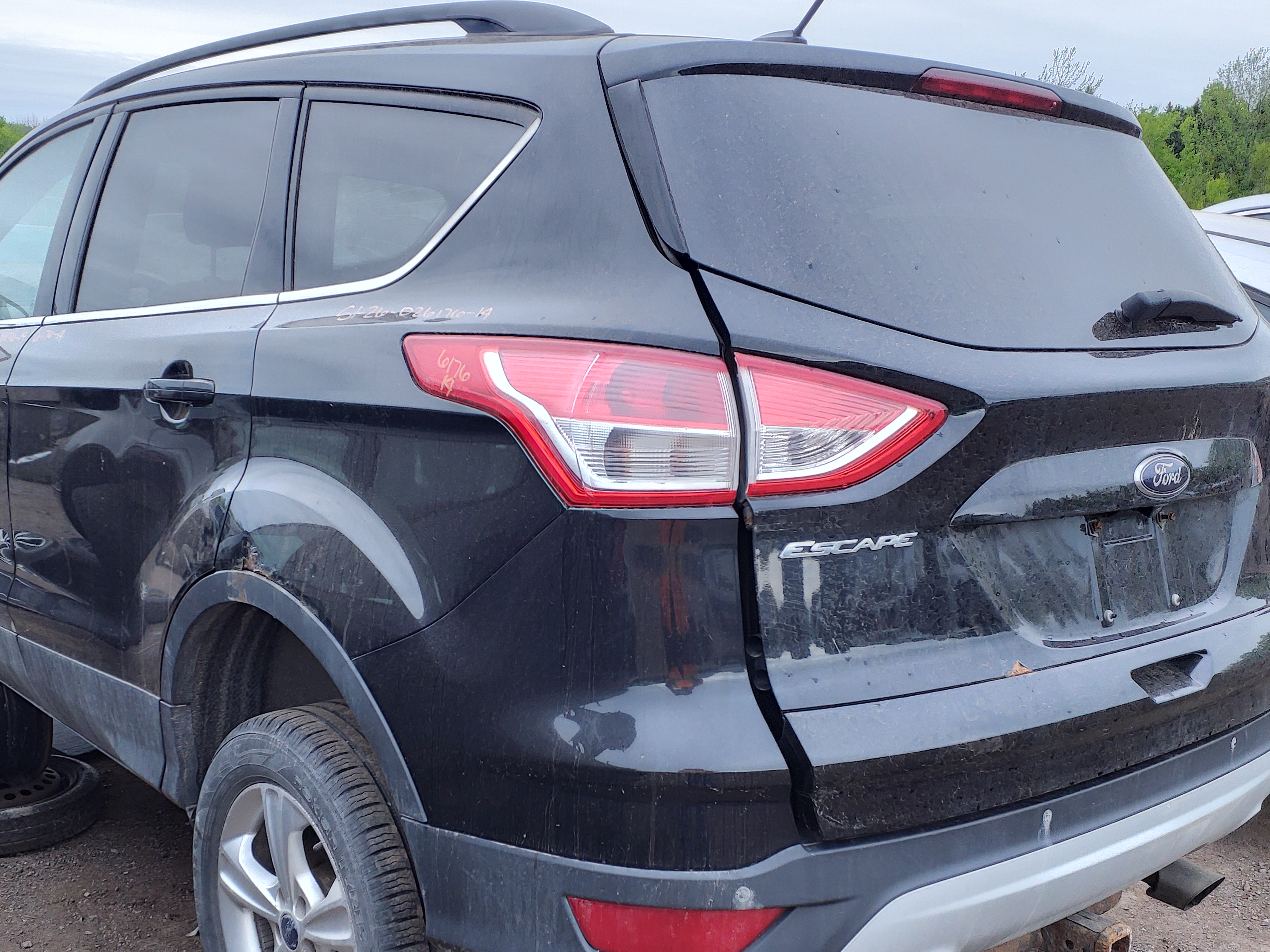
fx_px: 1321
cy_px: 571
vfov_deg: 39.5
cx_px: 577
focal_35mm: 36
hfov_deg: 51.3
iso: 64
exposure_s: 1/120
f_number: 1.9
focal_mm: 3.58
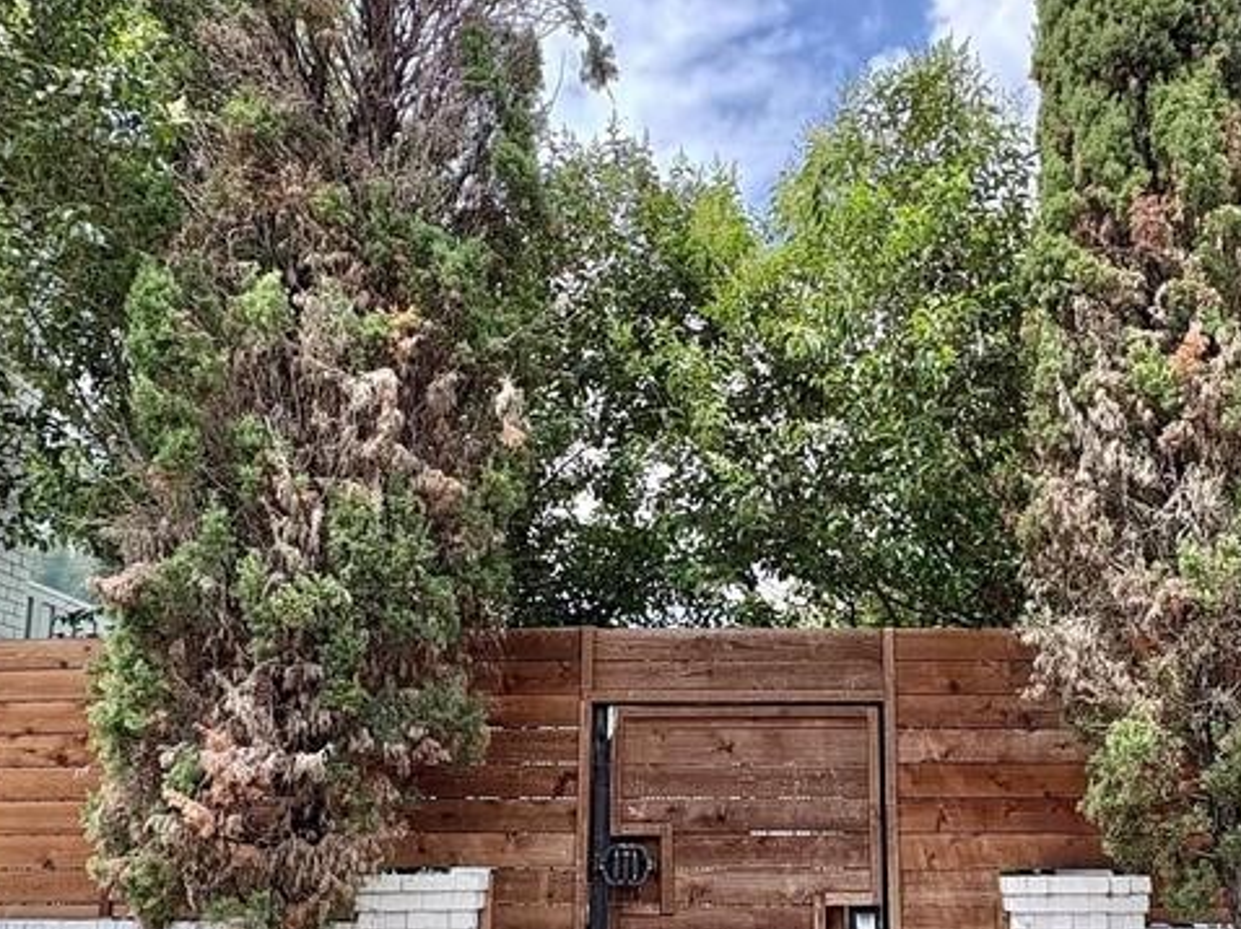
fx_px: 1075
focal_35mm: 30
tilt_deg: +9.0
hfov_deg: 59.4
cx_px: 753
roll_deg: +0.7
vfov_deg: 45.4
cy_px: 680
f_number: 2.2
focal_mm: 2.22
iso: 64
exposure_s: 1/418
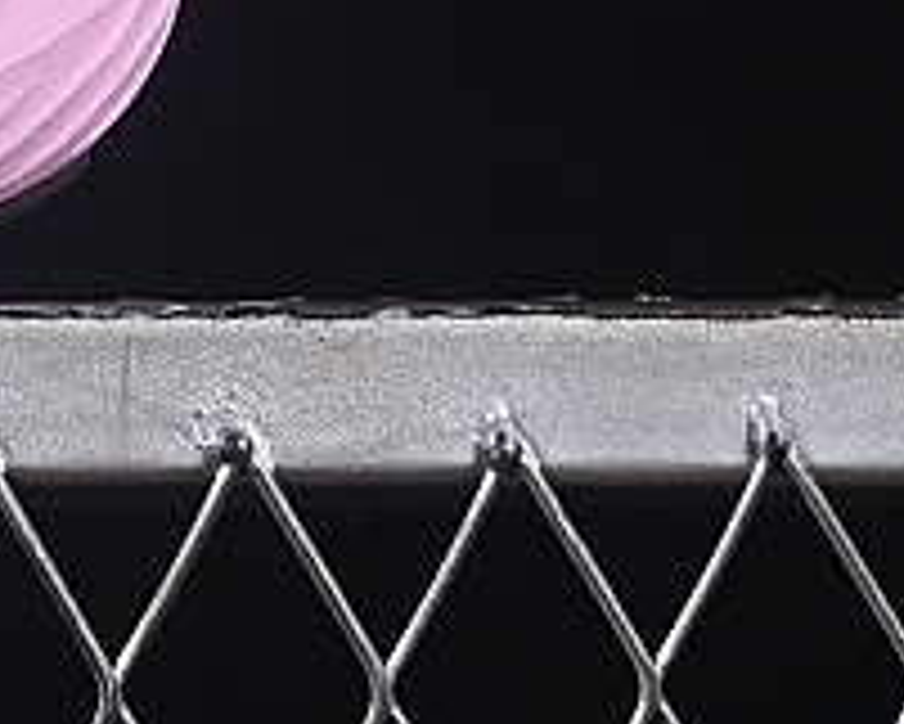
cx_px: -1435
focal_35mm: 378
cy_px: -702
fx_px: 10118
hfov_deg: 4.9
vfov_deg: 4.1
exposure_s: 1/80
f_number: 8
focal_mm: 50
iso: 160
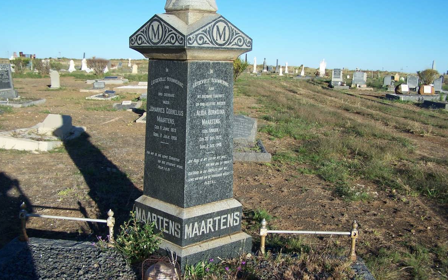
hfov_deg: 48.2
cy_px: 149
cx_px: 224
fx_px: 501
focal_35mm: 41
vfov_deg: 31.2
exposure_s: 1/1000
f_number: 2.8
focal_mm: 6.3
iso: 80
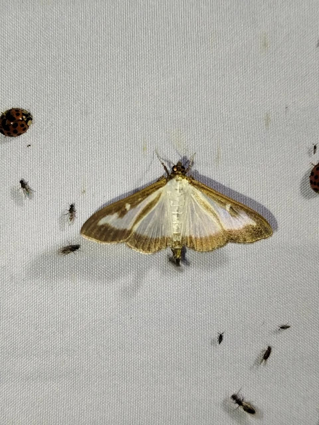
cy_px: 212
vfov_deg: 36.2
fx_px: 651
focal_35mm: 53
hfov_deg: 27.5
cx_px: 160
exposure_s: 1/50
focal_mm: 5.31
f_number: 1.7
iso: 64
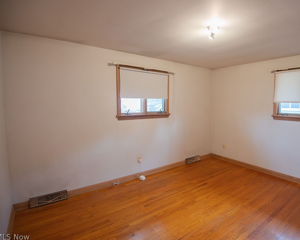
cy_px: 116
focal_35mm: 19
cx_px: 184
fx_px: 169
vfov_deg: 70.8
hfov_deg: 82.0
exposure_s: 1/125
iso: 1000
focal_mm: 16
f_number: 4
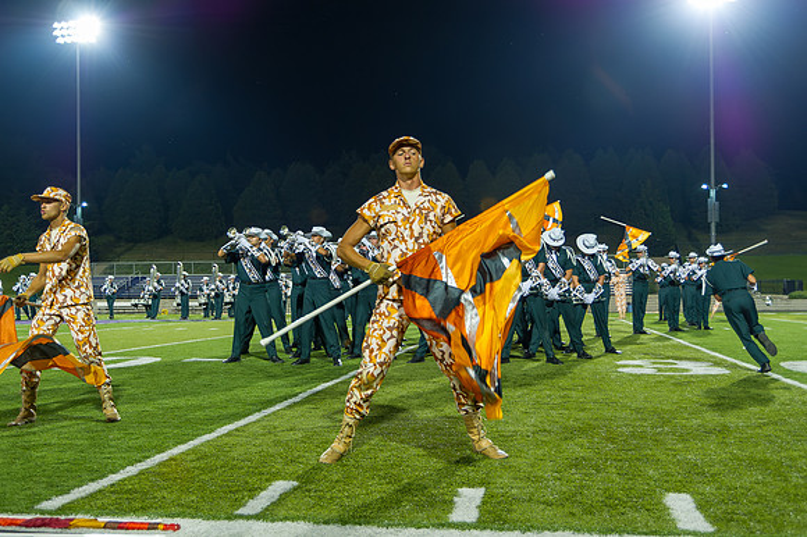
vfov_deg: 34.3
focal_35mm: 39
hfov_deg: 49.8
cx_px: 406
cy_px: 285
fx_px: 869
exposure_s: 1/160
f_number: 4
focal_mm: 35
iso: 1100
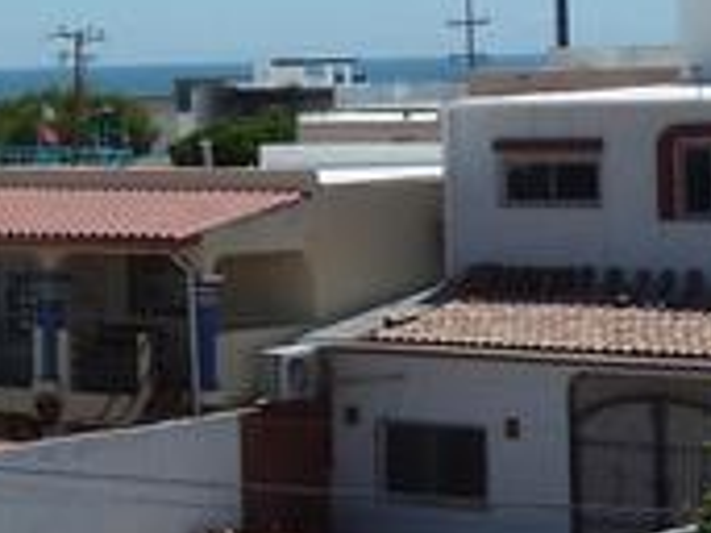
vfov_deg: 9.9
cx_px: -495
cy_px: 108
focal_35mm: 150
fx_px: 3079
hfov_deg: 12.3
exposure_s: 1/500
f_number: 5.6
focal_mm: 4.1
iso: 80
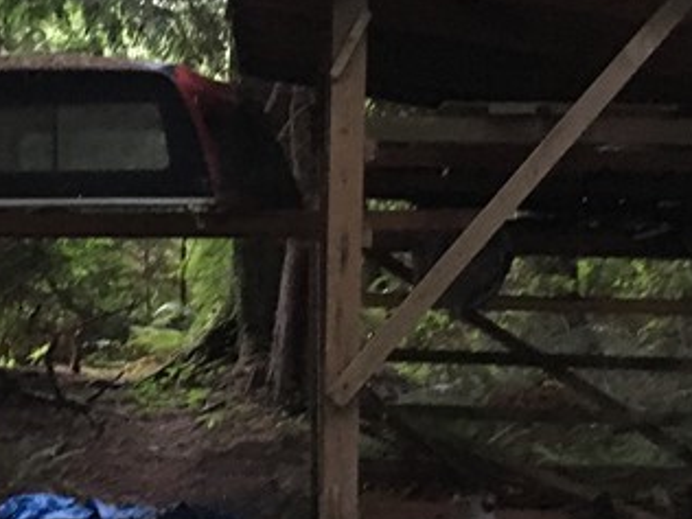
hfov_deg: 20.4
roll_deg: -1.7
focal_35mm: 94
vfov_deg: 15.7
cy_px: 197
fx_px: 1879
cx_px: 50
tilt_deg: +6.1
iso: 320
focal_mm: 4.15
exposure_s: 1/15
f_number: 2.2
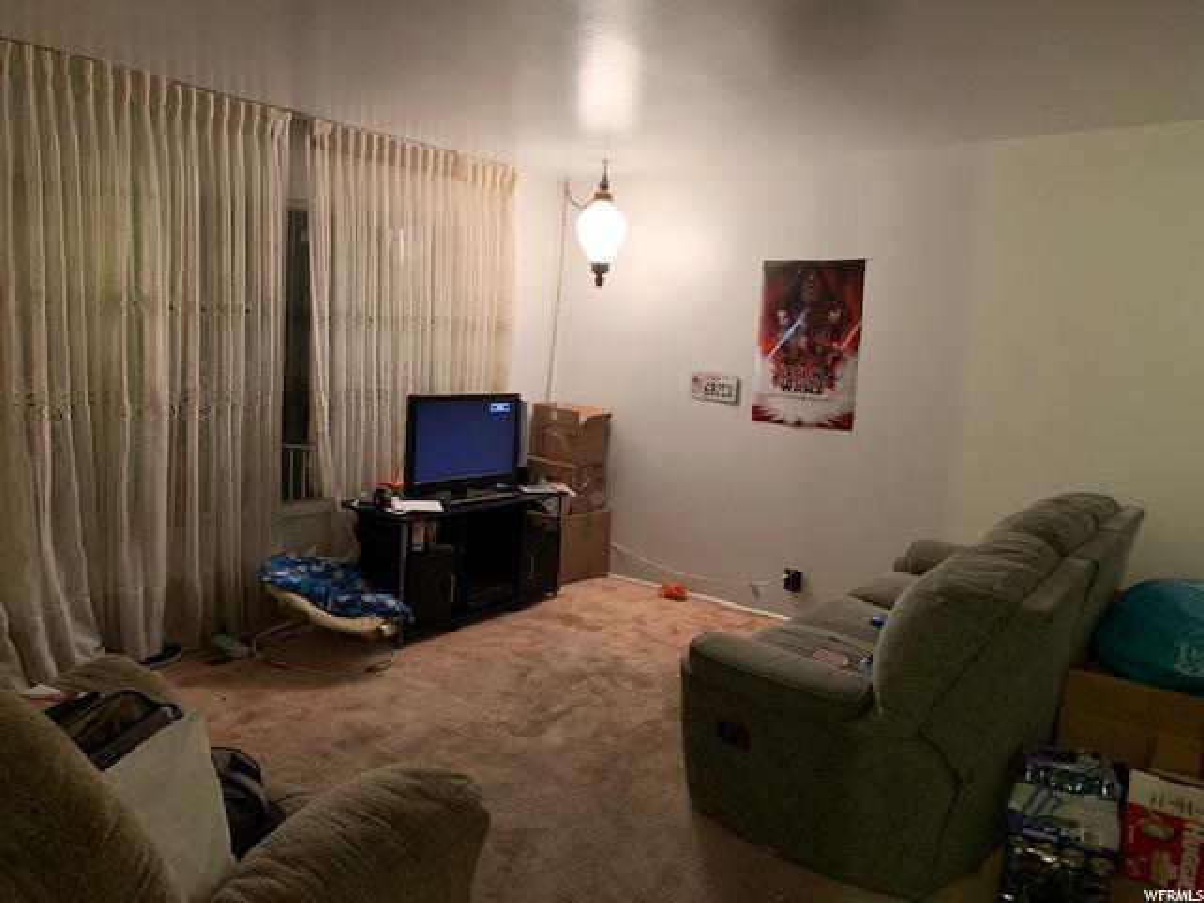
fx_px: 904
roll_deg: -1.9
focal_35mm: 26
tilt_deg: -6.2
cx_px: 602
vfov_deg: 53.1
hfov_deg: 67.3
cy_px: 452
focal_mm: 4.25
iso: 400
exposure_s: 1/30
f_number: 1.8
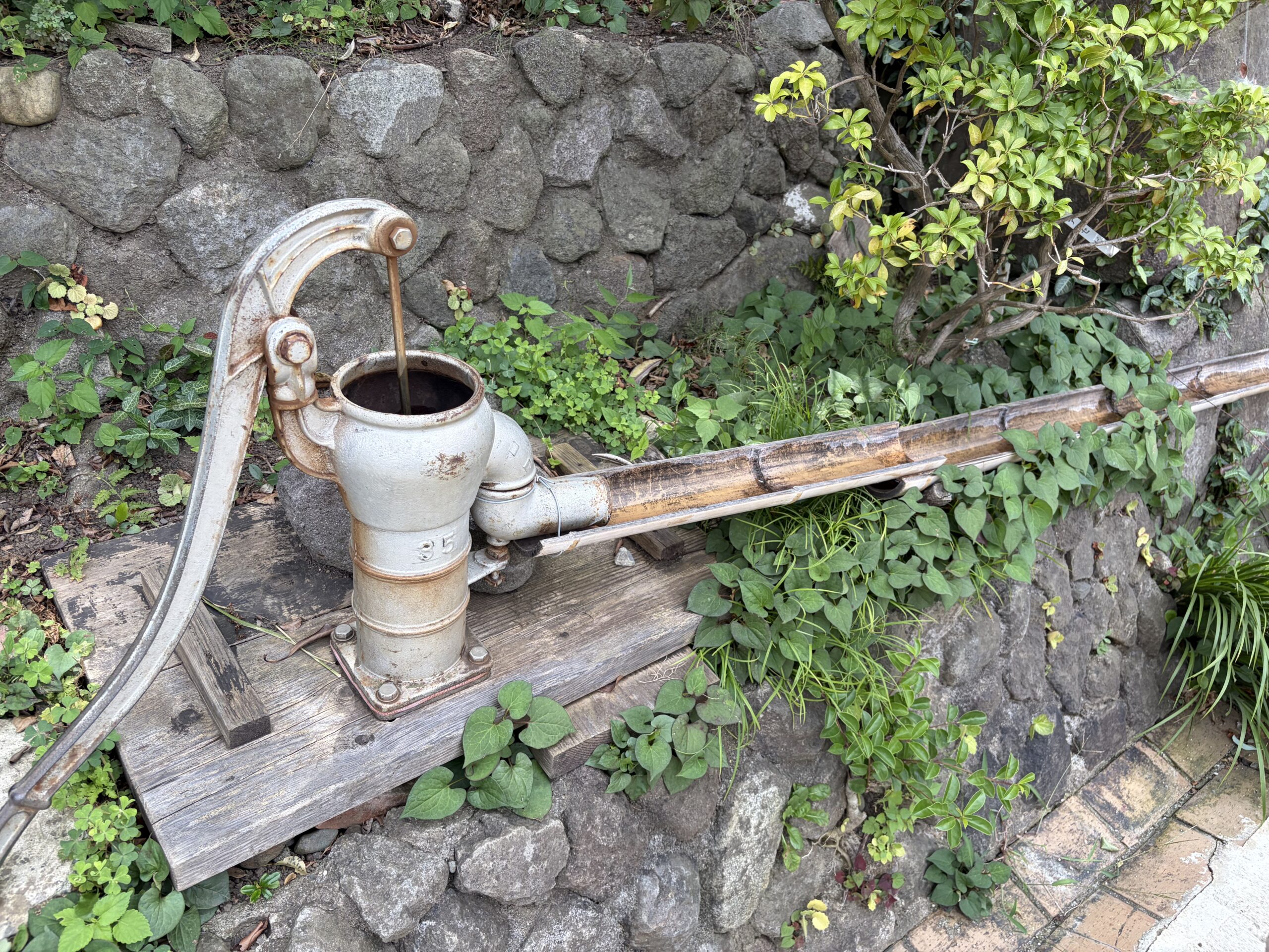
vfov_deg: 53.1
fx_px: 953
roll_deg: -2.7
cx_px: 634
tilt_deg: -32.9
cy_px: 476
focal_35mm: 26
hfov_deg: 67.3
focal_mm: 5.96
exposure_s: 1/701
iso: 50
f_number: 1.6
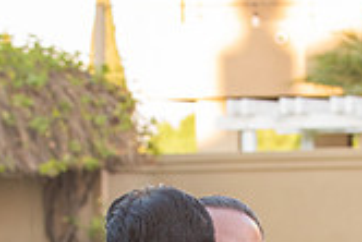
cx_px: 242
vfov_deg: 5.6
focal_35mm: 244
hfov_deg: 8.4
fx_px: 2456
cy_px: 402
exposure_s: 1/320
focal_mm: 70
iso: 800
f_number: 4
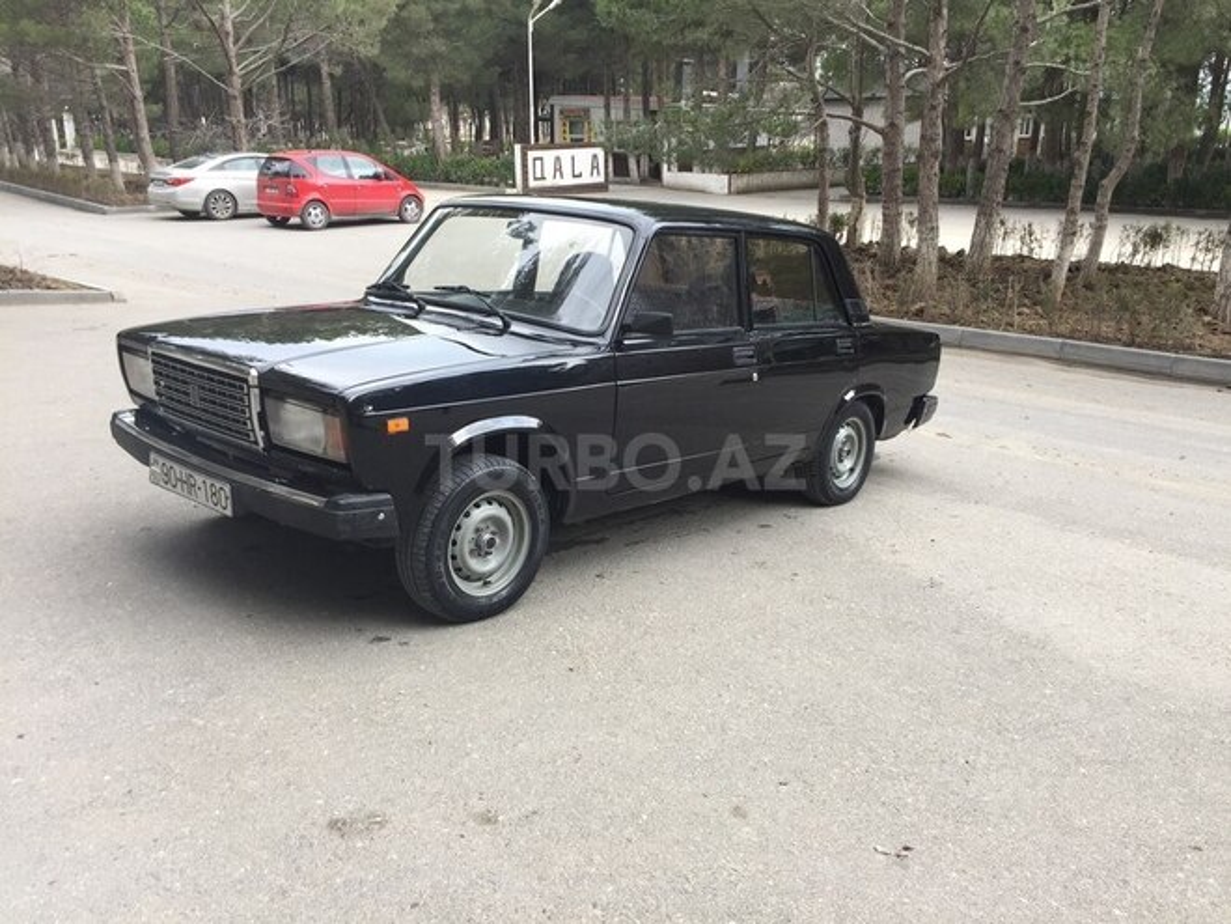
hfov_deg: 61.7
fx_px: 1031
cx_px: 616
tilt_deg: -19.3
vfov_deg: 48.2
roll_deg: +0.8
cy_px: 462
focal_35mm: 29
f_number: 2.2
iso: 32
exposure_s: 1/168
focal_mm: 4.15
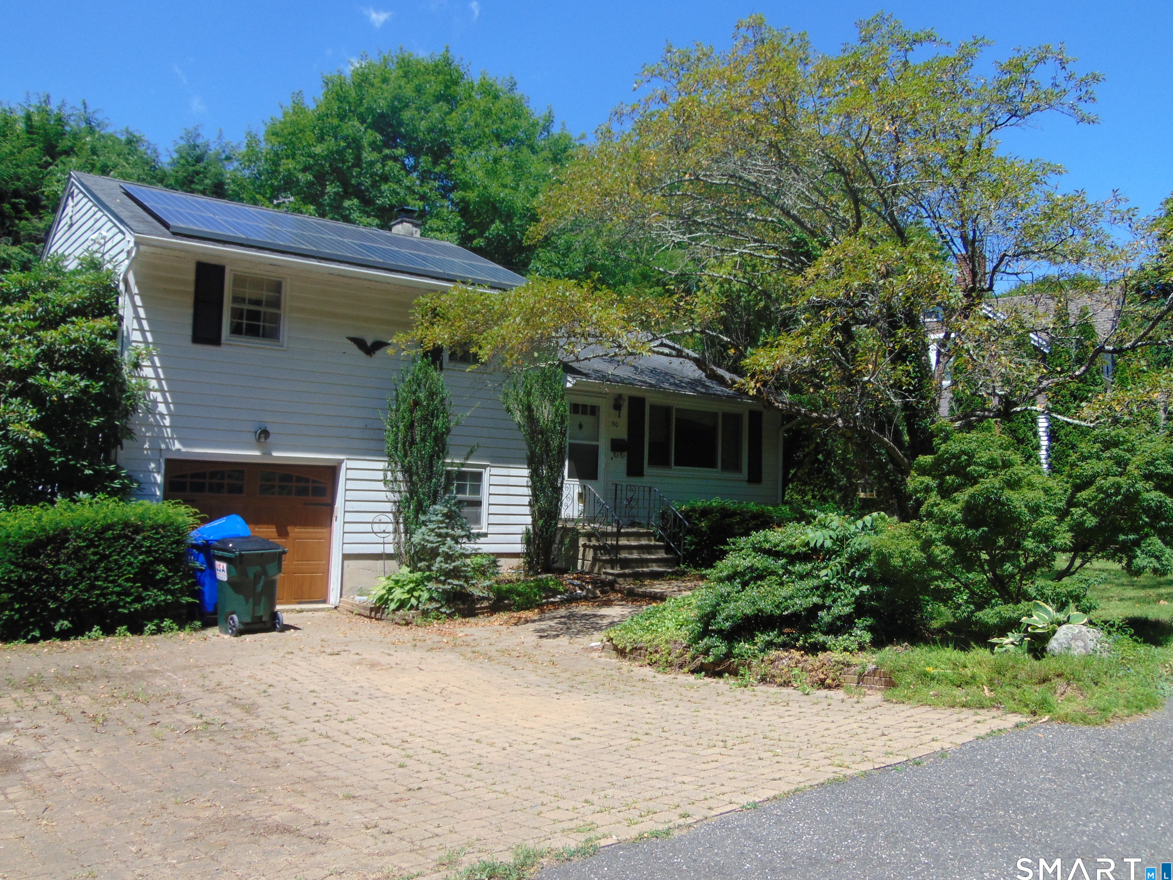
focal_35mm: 31
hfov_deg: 58.3
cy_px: 435
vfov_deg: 45.4
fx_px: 1051
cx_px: 590
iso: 80
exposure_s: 1/250
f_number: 8
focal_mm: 5.4
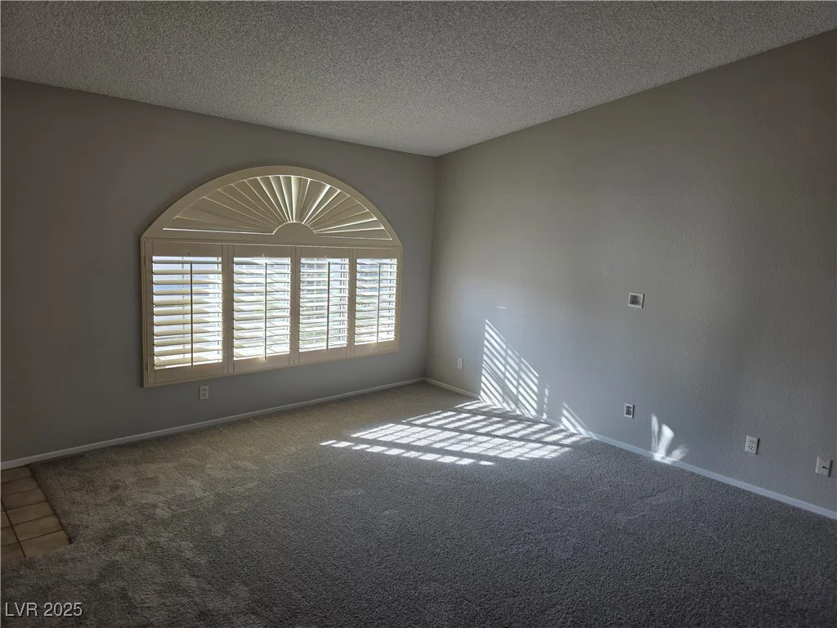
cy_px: 314
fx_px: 556
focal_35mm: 23
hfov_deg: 73.9
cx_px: 418
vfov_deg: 58.9
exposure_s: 1/120
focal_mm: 6.3
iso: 16
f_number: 1.7
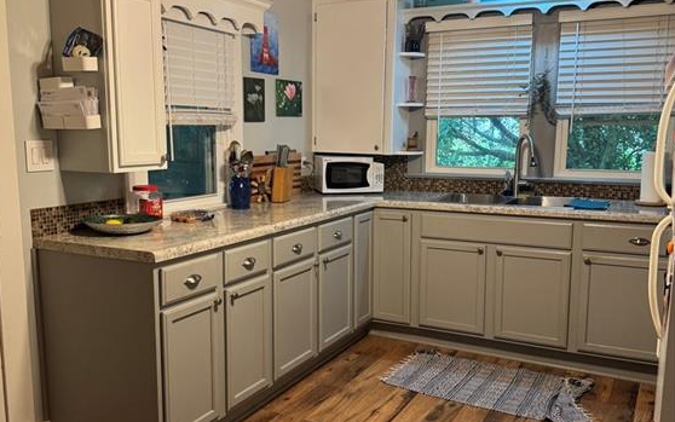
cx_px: 331
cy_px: 226
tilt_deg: -9.2
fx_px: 644
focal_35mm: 35
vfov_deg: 36.3
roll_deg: +0.7
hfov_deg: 55.3
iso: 250
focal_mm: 6.76
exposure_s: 1/60
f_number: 1.78
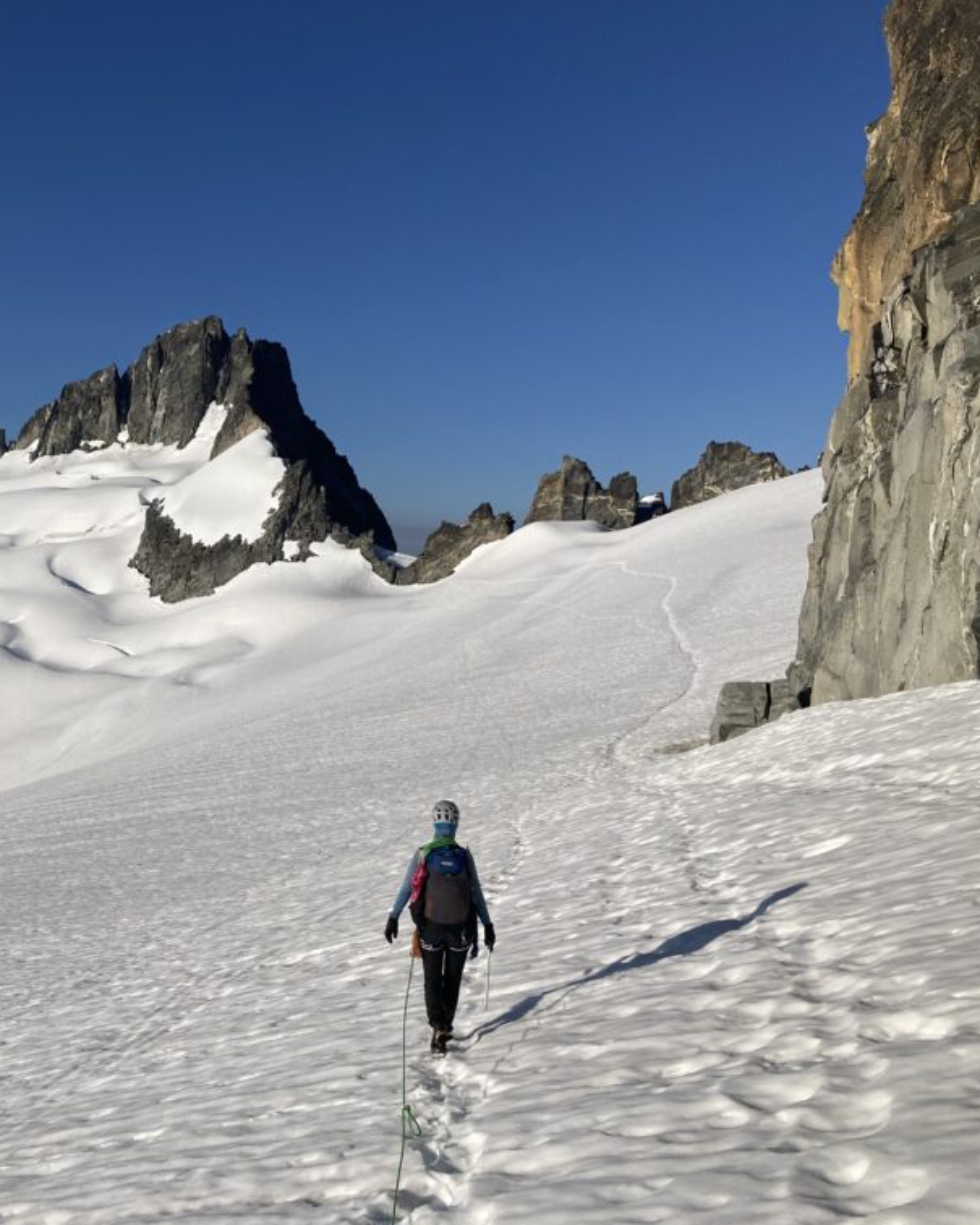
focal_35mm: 37
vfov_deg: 49.1
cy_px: 614
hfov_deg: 38.5
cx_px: 188
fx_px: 1341
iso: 20
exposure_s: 1/5348
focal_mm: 3.99
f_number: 1.8
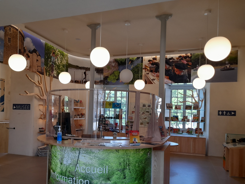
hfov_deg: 57.9
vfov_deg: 45.1
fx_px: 219
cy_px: 113
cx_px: 99
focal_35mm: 31
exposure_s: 1/60
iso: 50
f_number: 2
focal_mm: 4.6
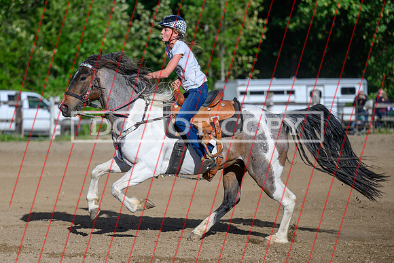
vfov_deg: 8.7
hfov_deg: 12.9
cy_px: 157
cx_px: 157
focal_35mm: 159
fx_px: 1736
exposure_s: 1/2500
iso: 140
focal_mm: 125
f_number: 2.8
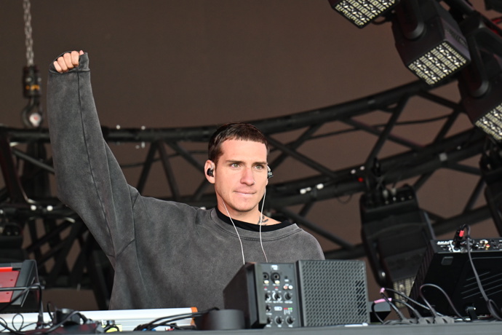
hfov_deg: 6.9
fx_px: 4183
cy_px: 168
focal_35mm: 300
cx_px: 251
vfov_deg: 4.6
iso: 1250
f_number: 4
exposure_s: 1/500
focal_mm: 200
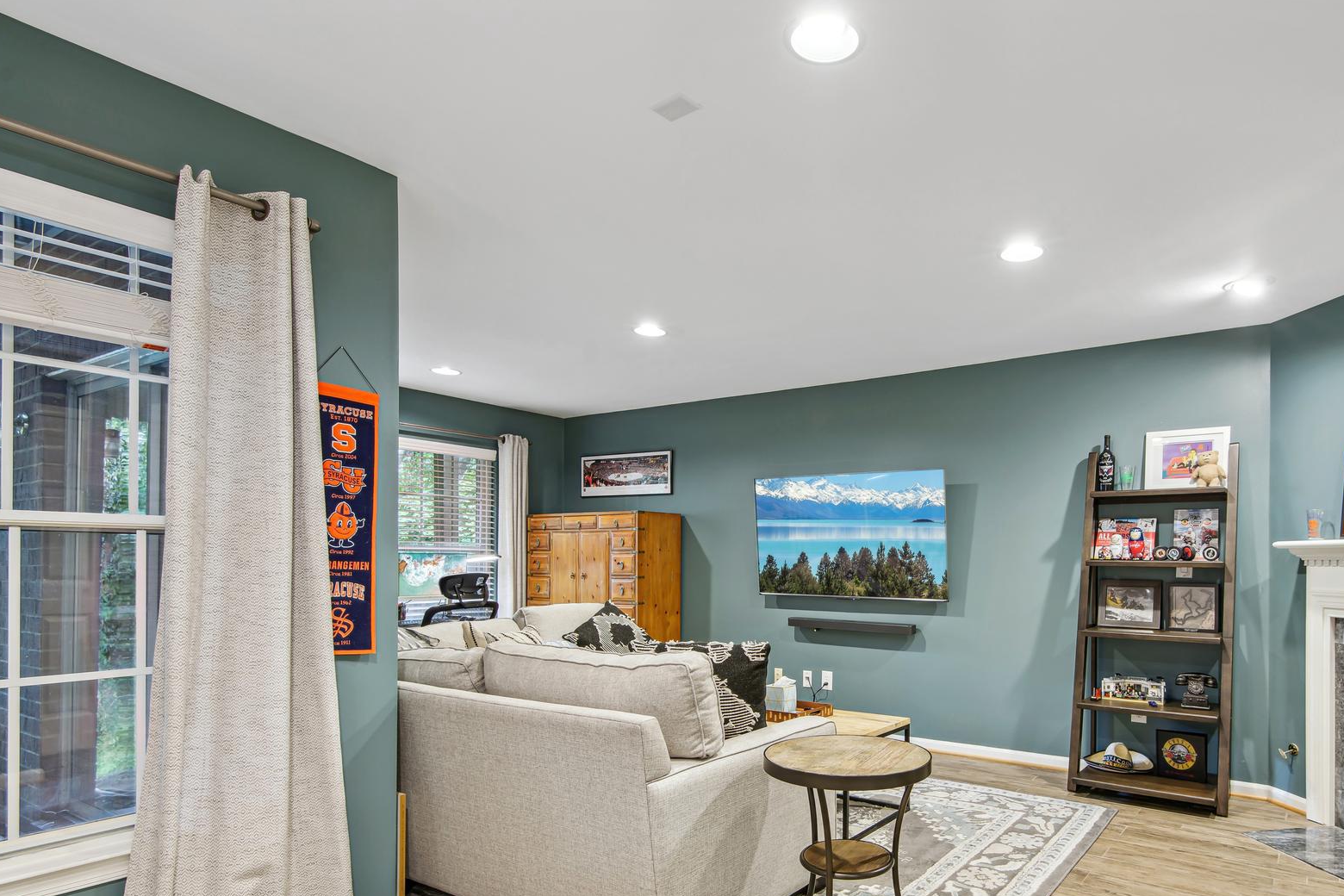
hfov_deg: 79.9
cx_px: 830
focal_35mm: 21
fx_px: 784
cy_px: 557
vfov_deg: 58.8
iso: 200
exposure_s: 1.6
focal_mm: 16
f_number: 8
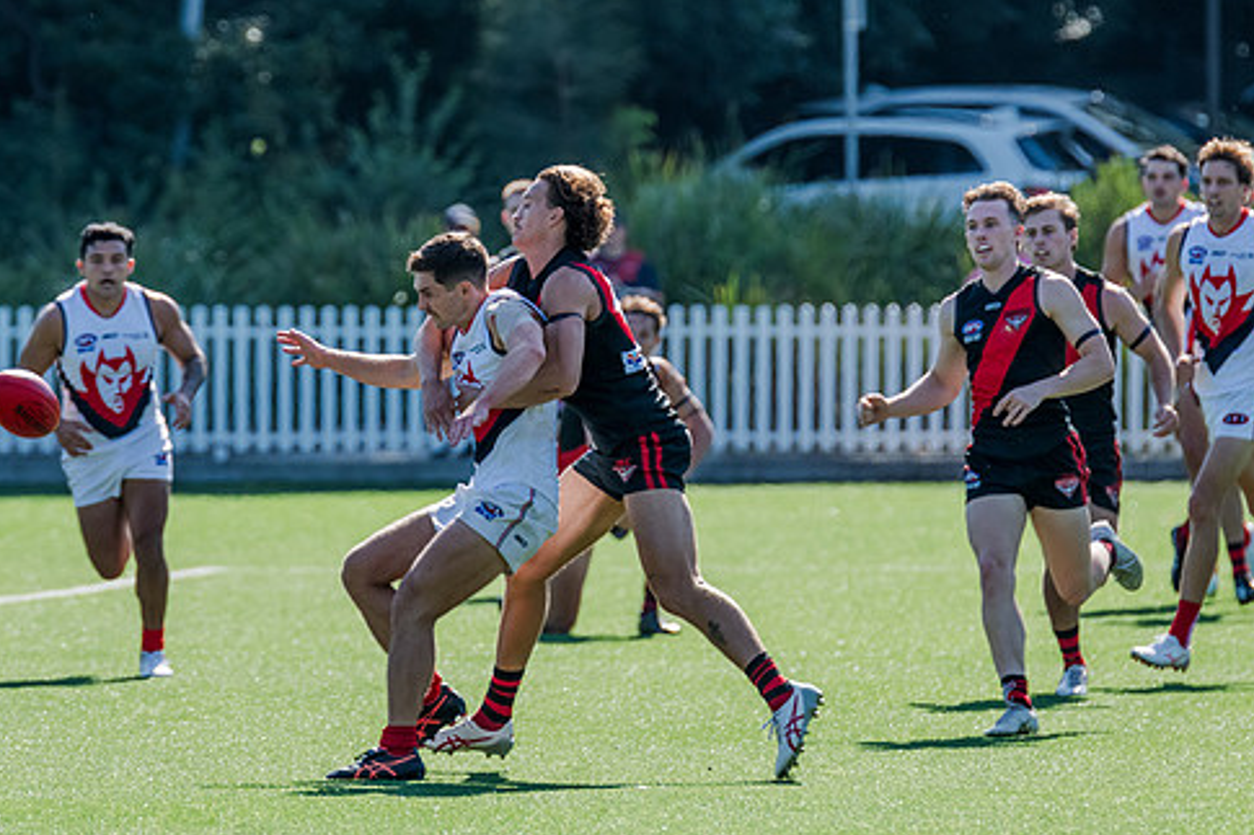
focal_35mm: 614
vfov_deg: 2.2
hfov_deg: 3.4
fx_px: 21379
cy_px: 276
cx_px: 439
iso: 800
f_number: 6.3
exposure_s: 1/1600
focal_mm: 420
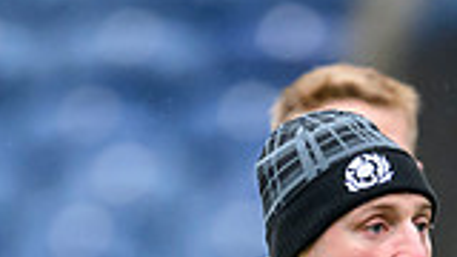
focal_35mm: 3008
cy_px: 666
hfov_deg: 0.7
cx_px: 376
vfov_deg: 0.4
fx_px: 36450
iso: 4000
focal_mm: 560
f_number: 4
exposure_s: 1/1250
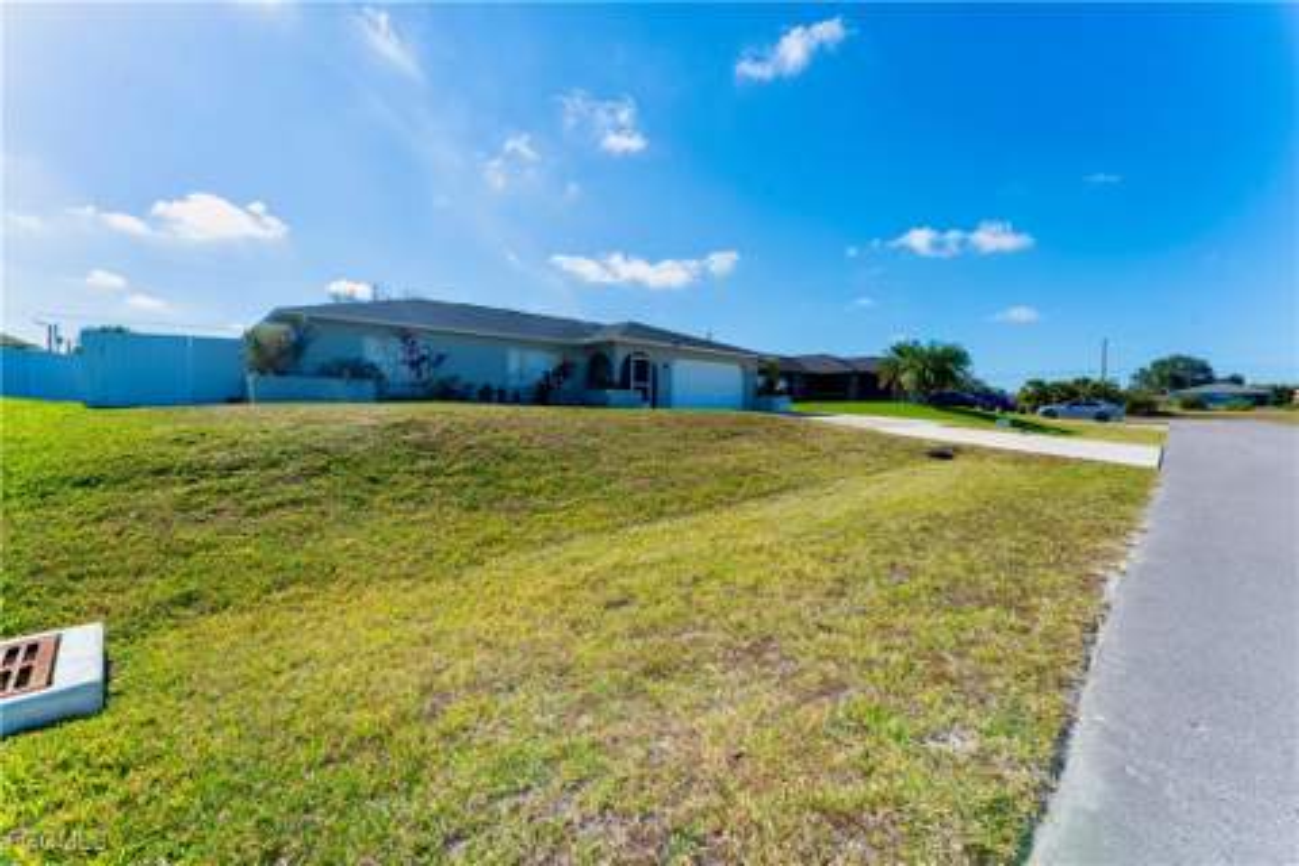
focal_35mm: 14
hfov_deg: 104.3
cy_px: 433
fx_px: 505
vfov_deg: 81.2
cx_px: 650
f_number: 11
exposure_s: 1/125
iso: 100
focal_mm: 14
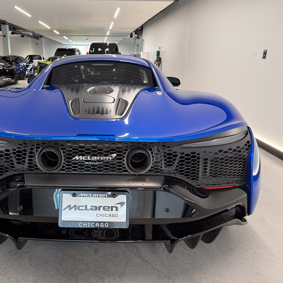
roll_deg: -0.5
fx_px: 268
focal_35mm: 29
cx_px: 103
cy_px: 141
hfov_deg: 54.9
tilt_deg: -16.5
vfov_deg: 55.6
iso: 160
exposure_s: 1/60
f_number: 1.78
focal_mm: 6.76
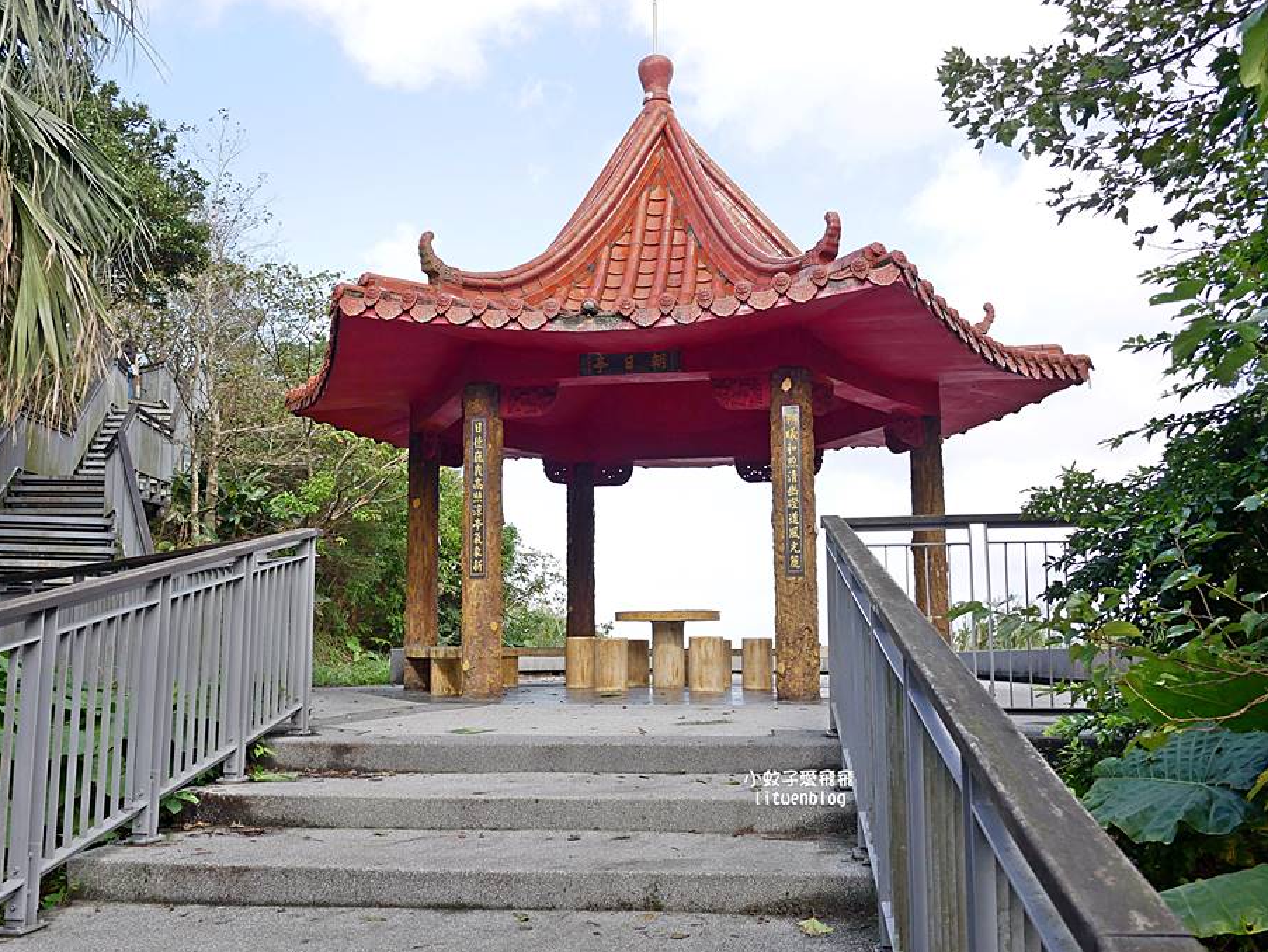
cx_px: 583
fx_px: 1136
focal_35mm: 31
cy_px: 477
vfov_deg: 45.5
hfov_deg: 58.3
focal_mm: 14
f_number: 3.2
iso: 200
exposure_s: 1/800
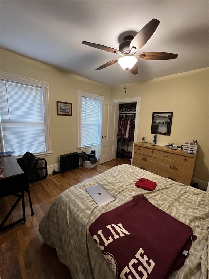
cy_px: 140
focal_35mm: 13
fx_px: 105
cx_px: 104
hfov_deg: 89.9
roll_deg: -2.0
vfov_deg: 106.2
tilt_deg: -10.0
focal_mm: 1.57
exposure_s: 1/60
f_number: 1.8
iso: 500
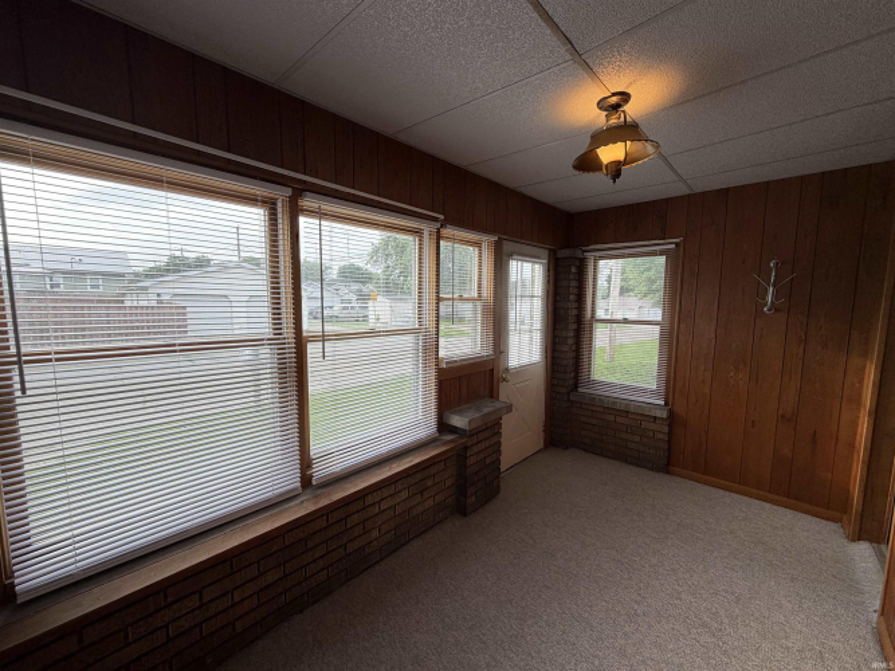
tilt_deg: -6.1
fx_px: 362
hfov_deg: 102.1
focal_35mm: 14
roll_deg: -0.3
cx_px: 448
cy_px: 336
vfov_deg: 85.7
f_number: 2.2
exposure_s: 1/121
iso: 64
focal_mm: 2.2
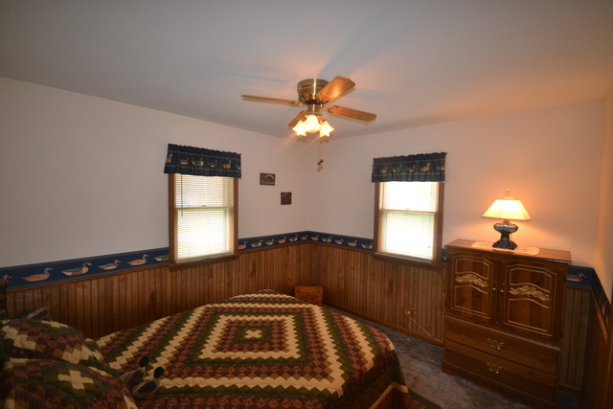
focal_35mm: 15
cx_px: 306
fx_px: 255
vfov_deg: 77.4
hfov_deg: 100.4
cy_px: 204
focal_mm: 10
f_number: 4
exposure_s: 1/60
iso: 560
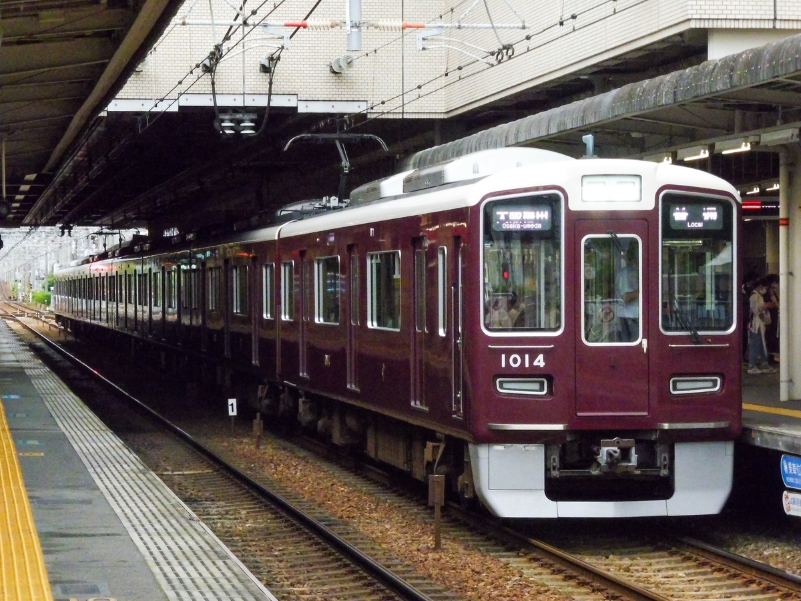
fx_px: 3170
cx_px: 400
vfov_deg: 10.8
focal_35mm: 137
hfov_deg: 14.4
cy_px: 300
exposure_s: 1/500
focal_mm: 24.4
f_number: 5.4
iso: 1600
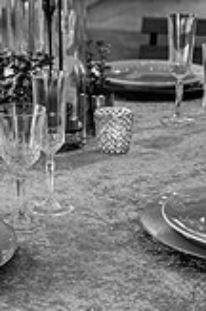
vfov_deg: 18.1
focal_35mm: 113
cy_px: 149
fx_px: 974
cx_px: -77
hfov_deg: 11.7
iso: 320
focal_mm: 41
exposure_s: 1/200
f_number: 4.5
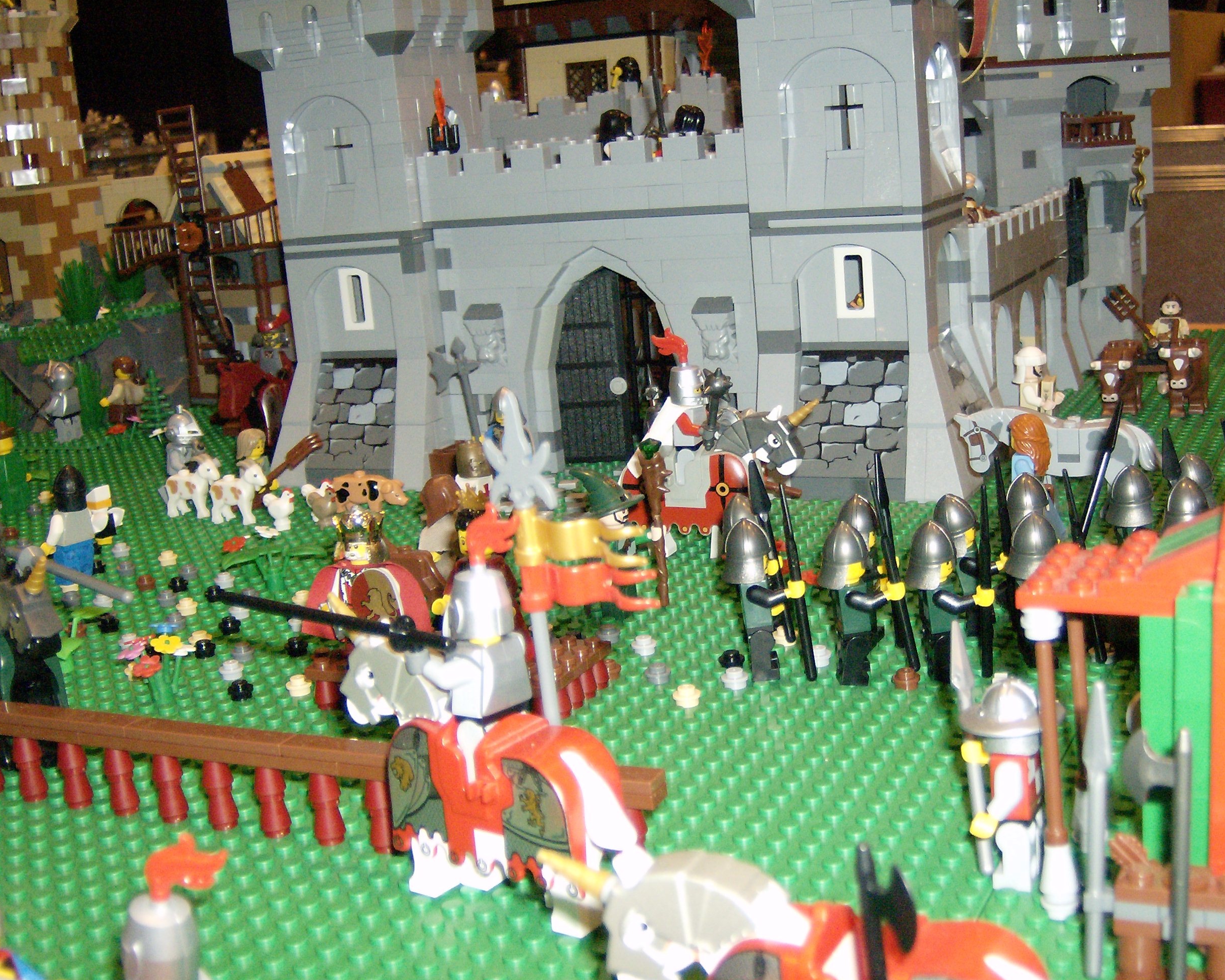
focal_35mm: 43
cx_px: 694
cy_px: 526
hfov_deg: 42.8
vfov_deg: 34.9
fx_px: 1559
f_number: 2.9
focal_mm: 6.4
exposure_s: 1/66.6
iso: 200
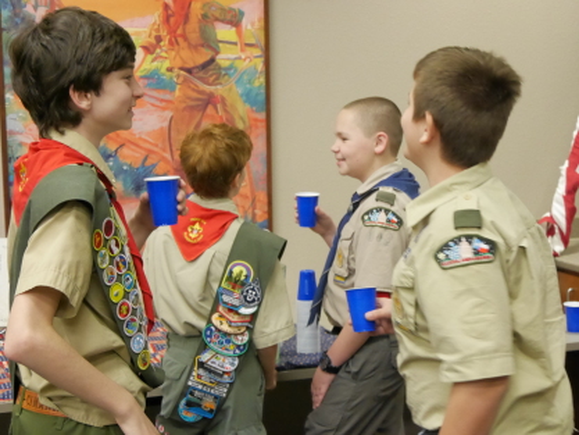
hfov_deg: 28.6
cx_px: 290
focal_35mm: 68
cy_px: 218
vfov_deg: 21.6
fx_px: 1138
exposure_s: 1/125
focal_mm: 34
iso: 5000
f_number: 4.5
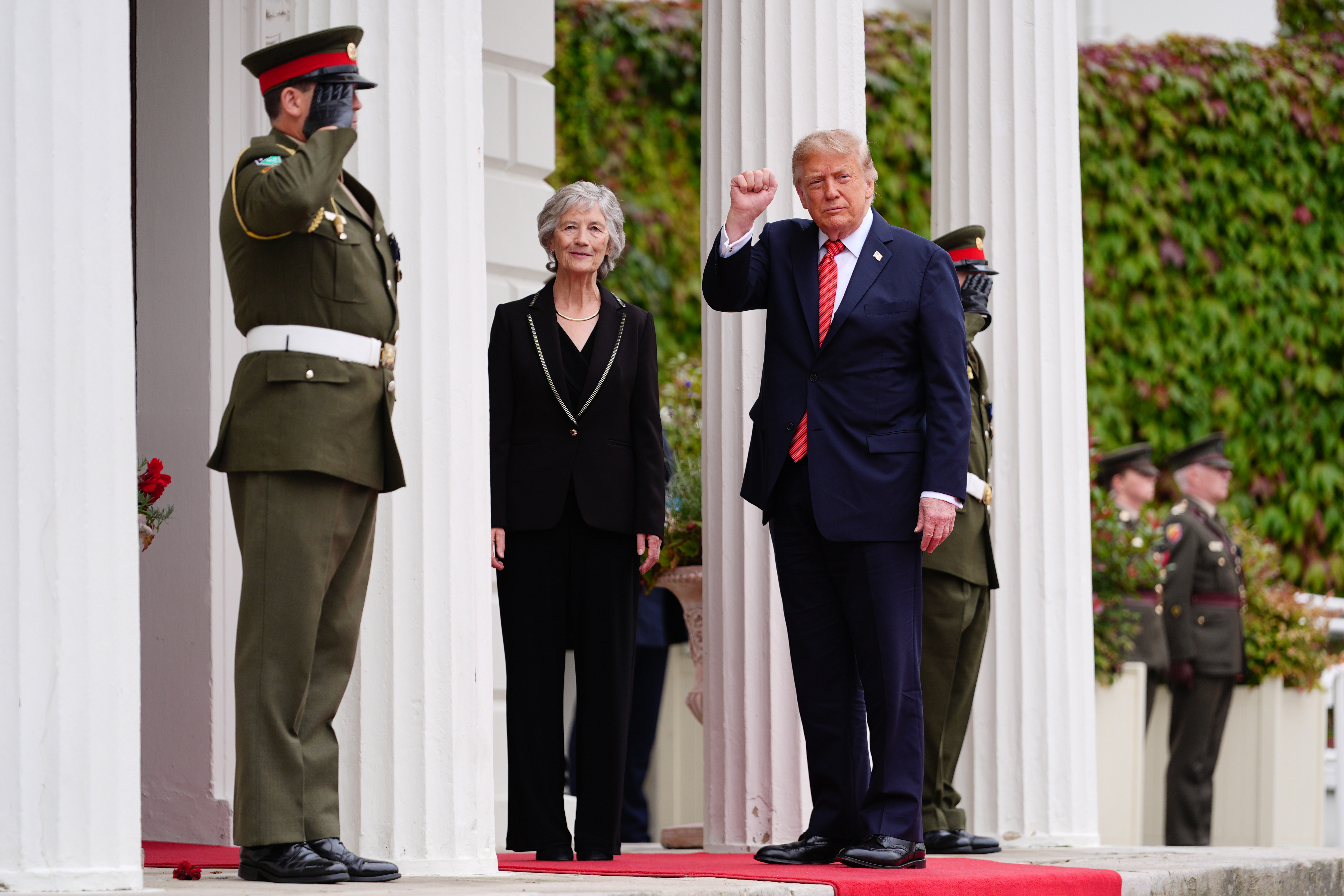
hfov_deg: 12.6
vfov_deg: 8.4
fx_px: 6085
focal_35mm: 163
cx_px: 672
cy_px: 448
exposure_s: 1/500
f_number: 2.8
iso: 160
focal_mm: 163
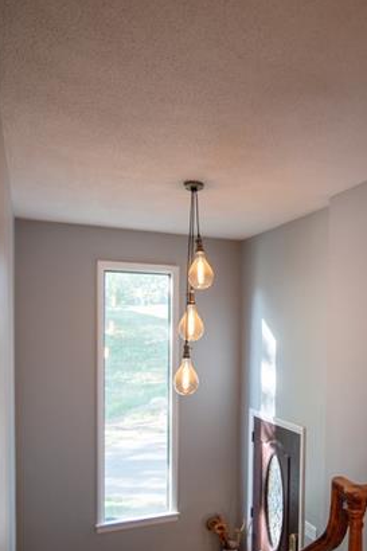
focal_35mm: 30
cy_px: 340
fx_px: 459
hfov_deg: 43.1
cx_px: 240
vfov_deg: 61.2
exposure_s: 1/200
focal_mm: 16
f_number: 2.8
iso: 400
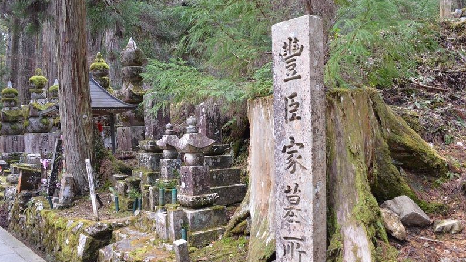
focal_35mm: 29
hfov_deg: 66.1
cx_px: 234
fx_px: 358
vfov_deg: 40.2
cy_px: 137
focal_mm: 18
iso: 800
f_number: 4.5
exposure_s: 1/80
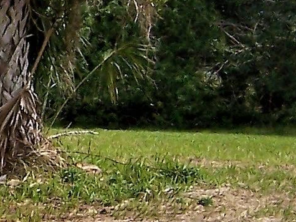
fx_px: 1658
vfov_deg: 7.6
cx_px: -153
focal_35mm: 194
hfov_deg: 9.9
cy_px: 46
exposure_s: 1/750
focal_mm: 6
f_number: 4.8
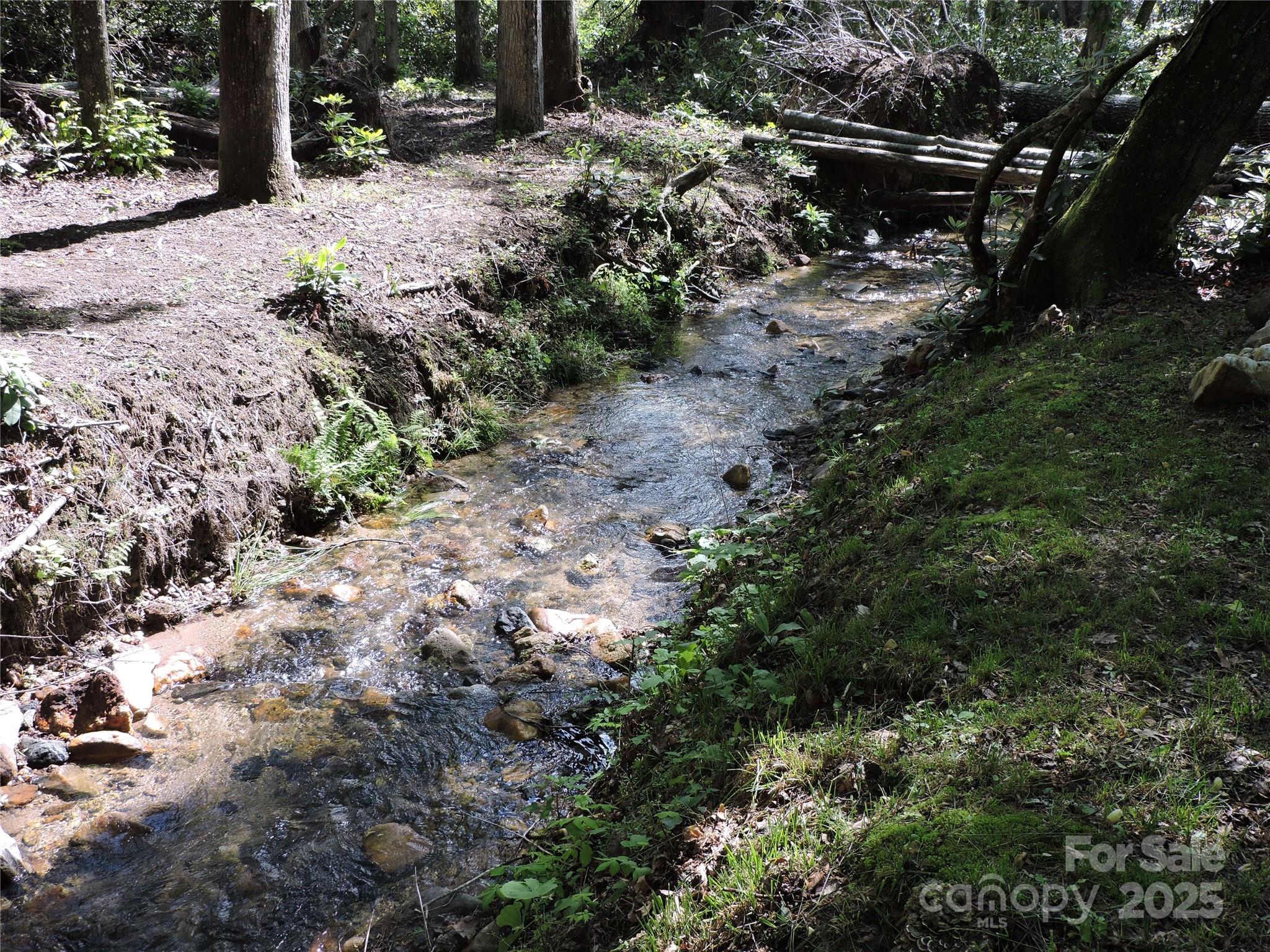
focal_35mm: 35
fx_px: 1284
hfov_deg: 52.6
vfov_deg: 40.7
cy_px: 476
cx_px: 635
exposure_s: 1/160
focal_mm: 6.2
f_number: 3.3
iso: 100
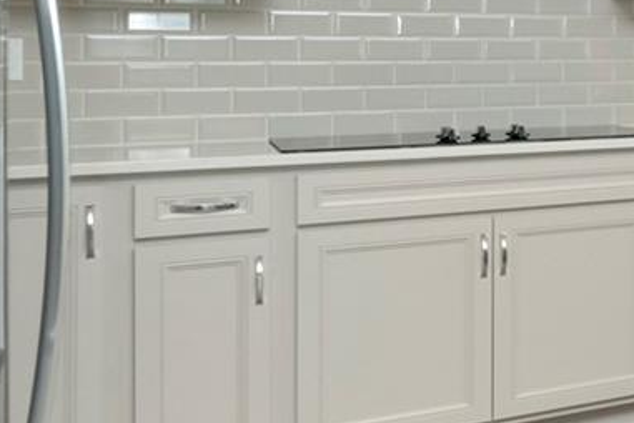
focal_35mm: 63
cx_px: 1263
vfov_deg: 21.2
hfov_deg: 19.2
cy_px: 62
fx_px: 1109
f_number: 8
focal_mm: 10
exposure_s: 1/200
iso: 800
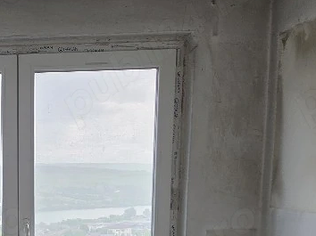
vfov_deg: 21.0
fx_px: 593
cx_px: -12
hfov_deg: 27.8
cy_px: 285
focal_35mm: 65
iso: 25
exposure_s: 1/182
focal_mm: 6.5
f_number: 1.4
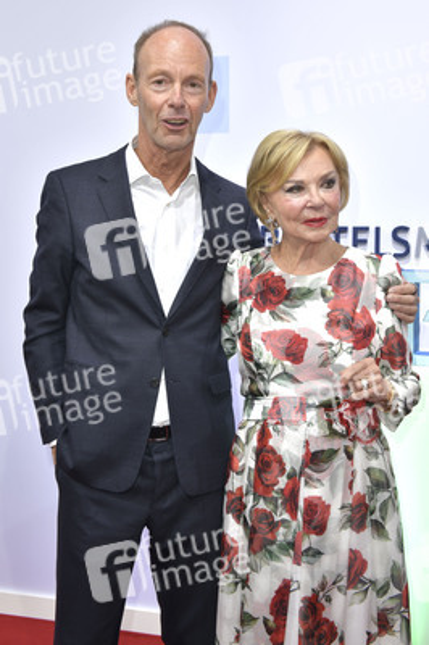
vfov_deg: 44.5
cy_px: 322
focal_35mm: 44
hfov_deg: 30.5
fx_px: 788
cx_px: 214
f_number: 7.1
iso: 320
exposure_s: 1/160
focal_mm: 44
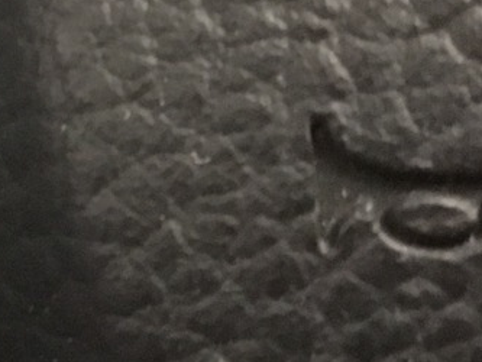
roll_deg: +1.6
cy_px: 55
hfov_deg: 13.0
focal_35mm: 134
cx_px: -437
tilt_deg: -33.5
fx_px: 1867
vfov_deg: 11.0
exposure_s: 1/17
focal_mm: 3.3
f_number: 2.4
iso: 200
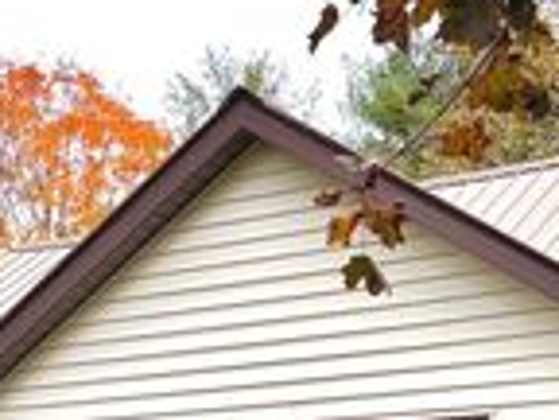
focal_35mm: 90
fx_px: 1453
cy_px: 488
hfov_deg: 21.7
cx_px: 210
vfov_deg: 15.9
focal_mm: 5.96
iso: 50
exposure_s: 1/959
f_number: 1.6
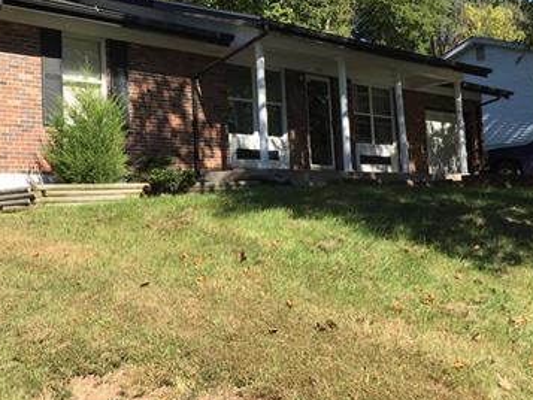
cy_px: 133
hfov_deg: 36.7
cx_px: 215
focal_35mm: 52
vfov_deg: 27.9
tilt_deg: +6.5
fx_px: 801
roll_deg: +1.2
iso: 32
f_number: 2.2
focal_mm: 4.15
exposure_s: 1/1130
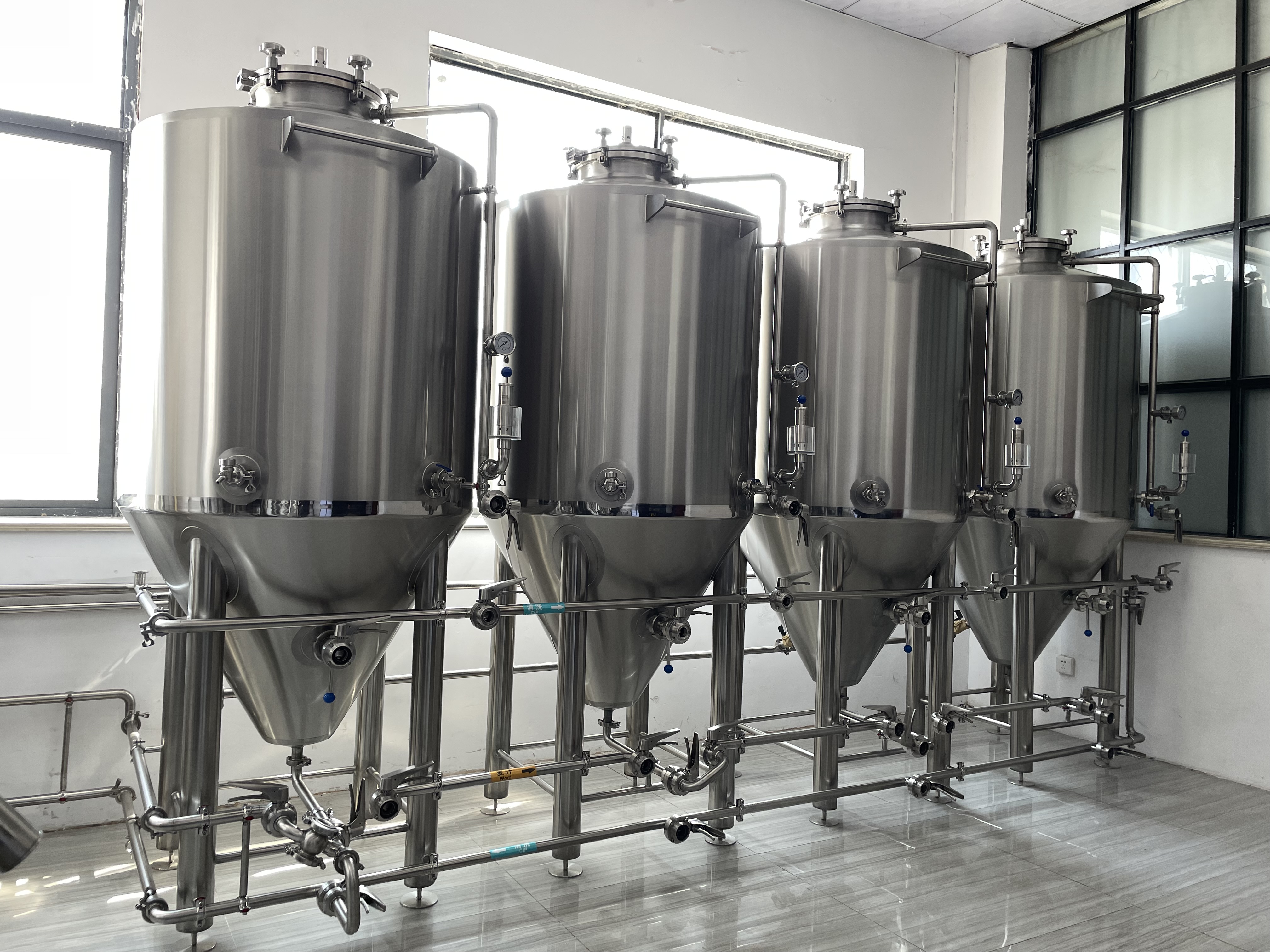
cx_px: 635
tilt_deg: -0.2
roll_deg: -1.8
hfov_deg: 67.3
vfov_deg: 53.1
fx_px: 954
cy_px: 476
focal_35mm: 26
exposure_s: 1/121
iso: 80
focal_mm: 4.2
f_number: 1.6
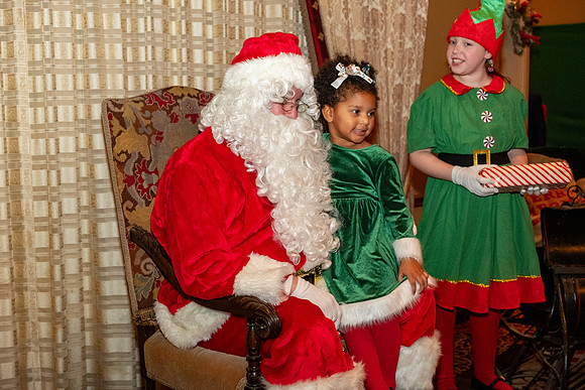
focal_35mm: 47
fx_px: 764
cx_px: 292
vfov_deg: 28.7
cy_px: 195
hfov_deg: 41.9
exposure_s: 1/125
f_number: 3.6
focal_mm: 31.5
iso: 2500
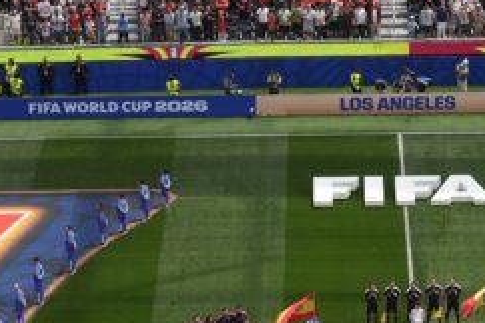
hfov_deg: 9.3
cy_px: 195
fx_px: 2977
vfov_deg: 6.2
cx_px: 485
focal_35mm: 221
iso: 500
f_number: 4.5
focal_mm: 70
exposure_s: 1/1600
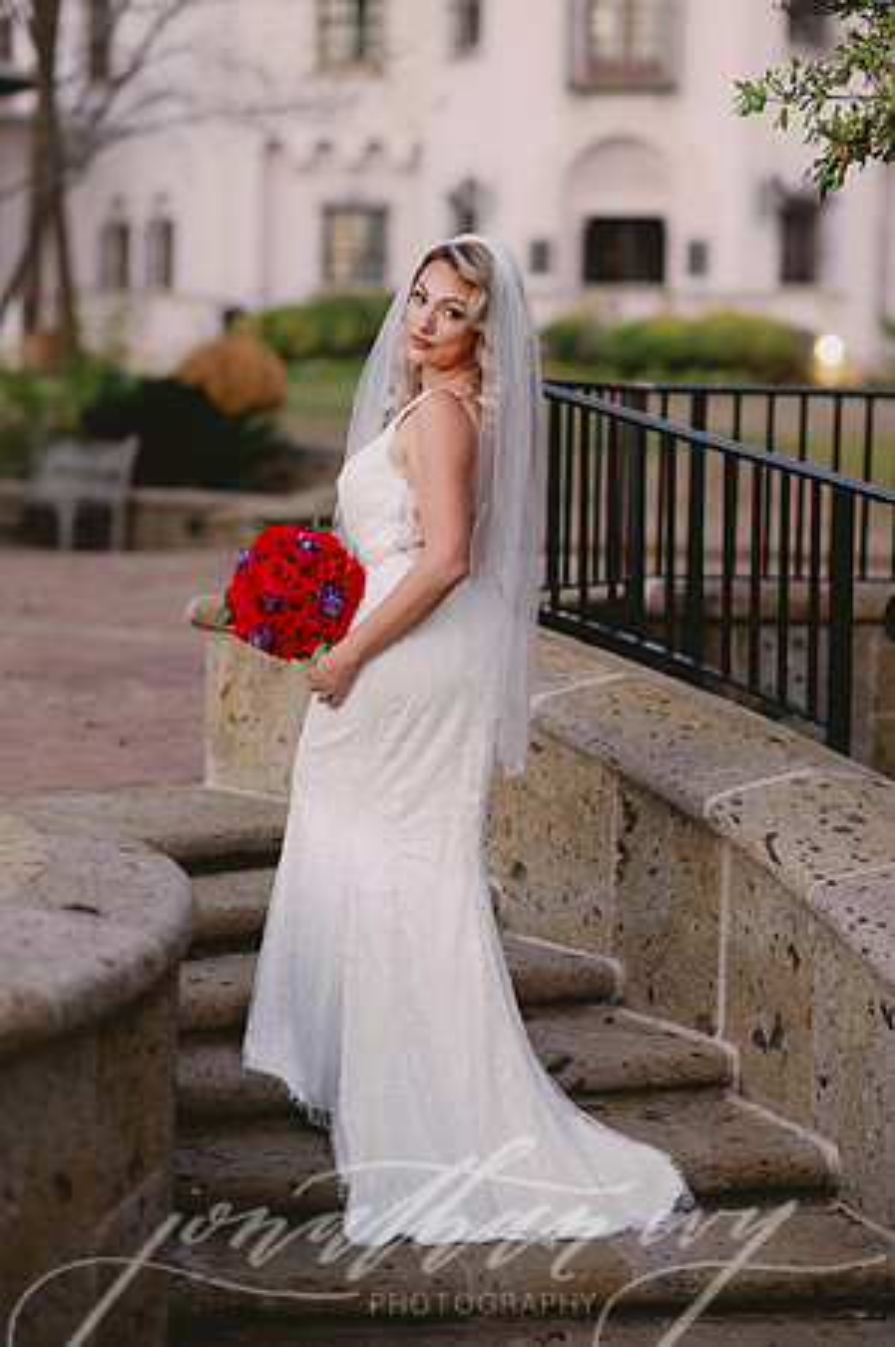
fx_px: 3177
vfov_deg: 23.9
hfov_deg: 16.0
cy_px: 674
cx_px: 448
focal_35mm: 85
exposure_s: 1/320
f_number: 2
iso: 1000
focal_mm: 85
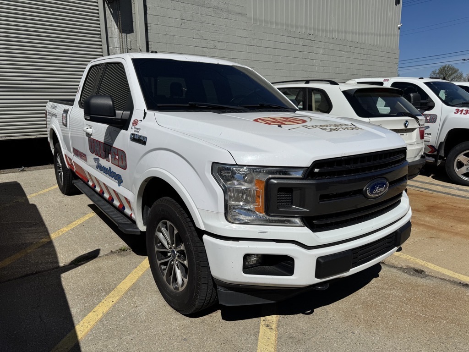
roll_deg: +1.2
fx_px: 325
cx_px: 234
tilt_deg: -12.5
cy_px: 176
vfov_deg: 56.8
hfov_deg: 71.6
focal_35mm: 24
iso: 80
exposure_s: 1/12346
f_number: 1.78
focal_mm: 6.76
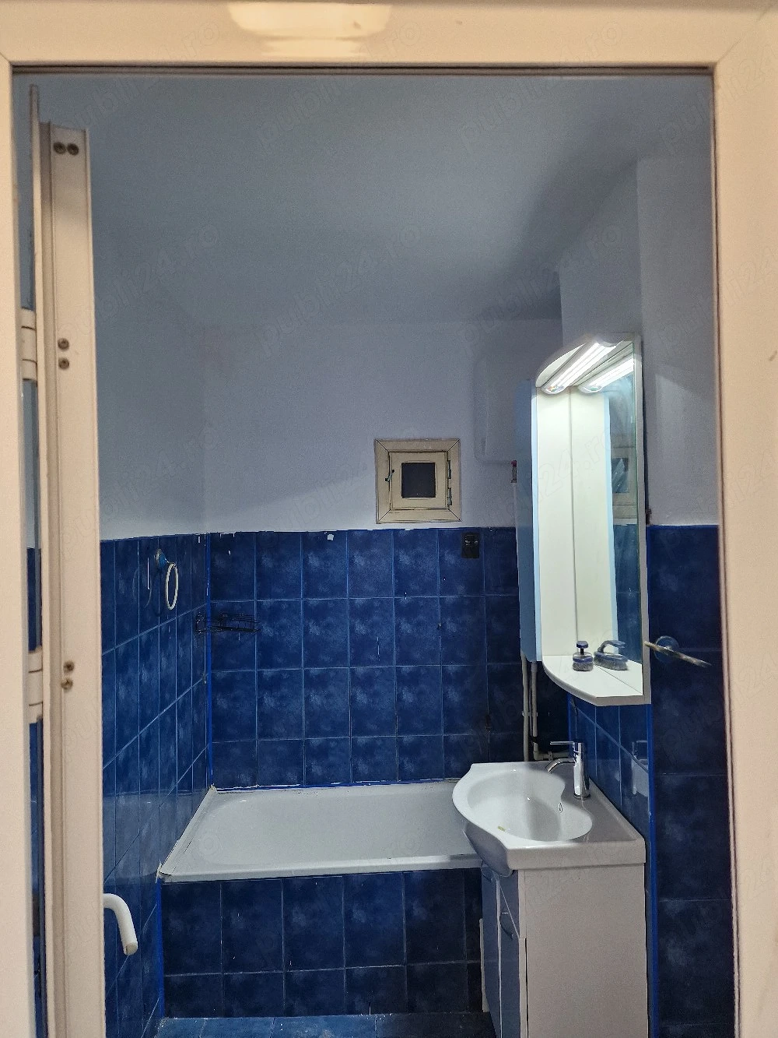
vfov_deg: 73.9
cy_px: 519
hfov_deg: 58.9
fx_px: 689
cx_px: 389
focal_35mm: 23
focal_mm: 6.4
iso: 200
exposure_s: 1/182
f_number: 1.8
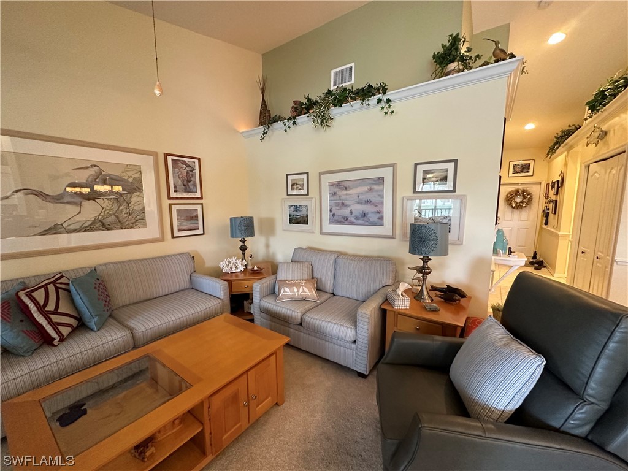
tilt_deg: -7.7
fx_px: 254
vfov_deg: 85.7
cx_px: 314
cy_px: 236
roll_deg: +0.8
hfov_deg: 102.1
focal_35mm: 14
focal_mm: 2.22
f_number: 2.2
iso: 400
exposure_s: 1/60
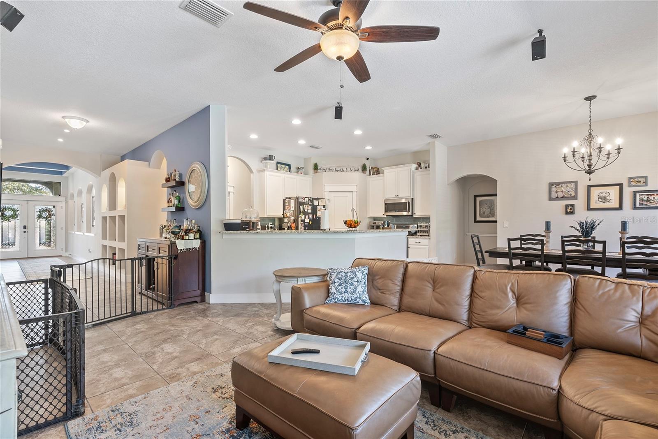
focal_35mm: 16
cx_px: 329
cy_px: 220
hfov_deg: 96.7
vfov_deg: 73.8
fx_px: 293
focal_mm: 16
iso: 400
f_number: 9
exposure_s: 2.5
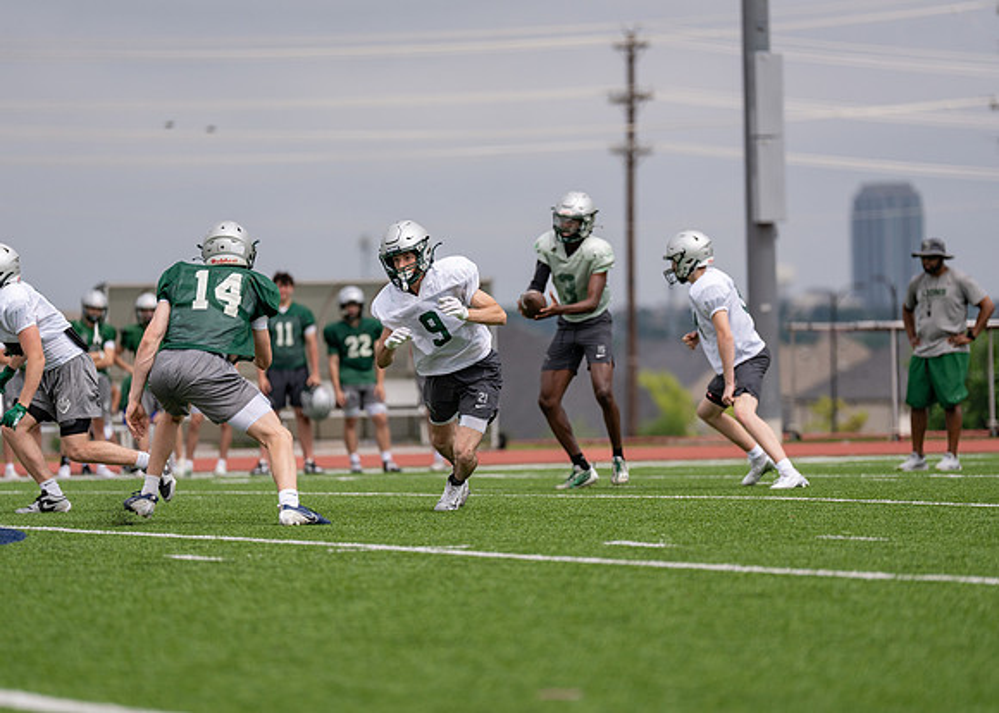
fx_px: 5963
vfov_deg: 6.8
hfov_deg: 9.6
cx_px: 500
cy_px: 356
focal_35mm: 210
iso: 125
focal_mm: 200
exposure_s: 1/4000
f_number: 2.8
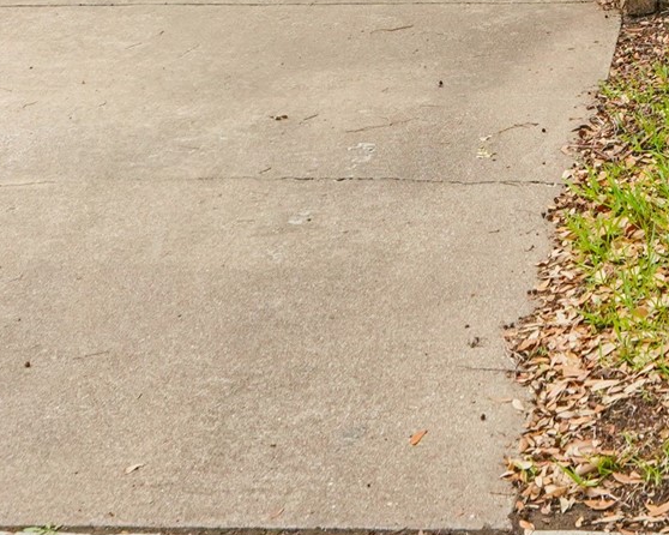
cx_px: 745
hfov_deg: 19.3
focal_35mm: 95
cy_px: -308
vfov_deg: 14.8
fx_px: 1880
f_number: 9
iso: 640
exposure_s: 1/250
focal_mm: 17.9
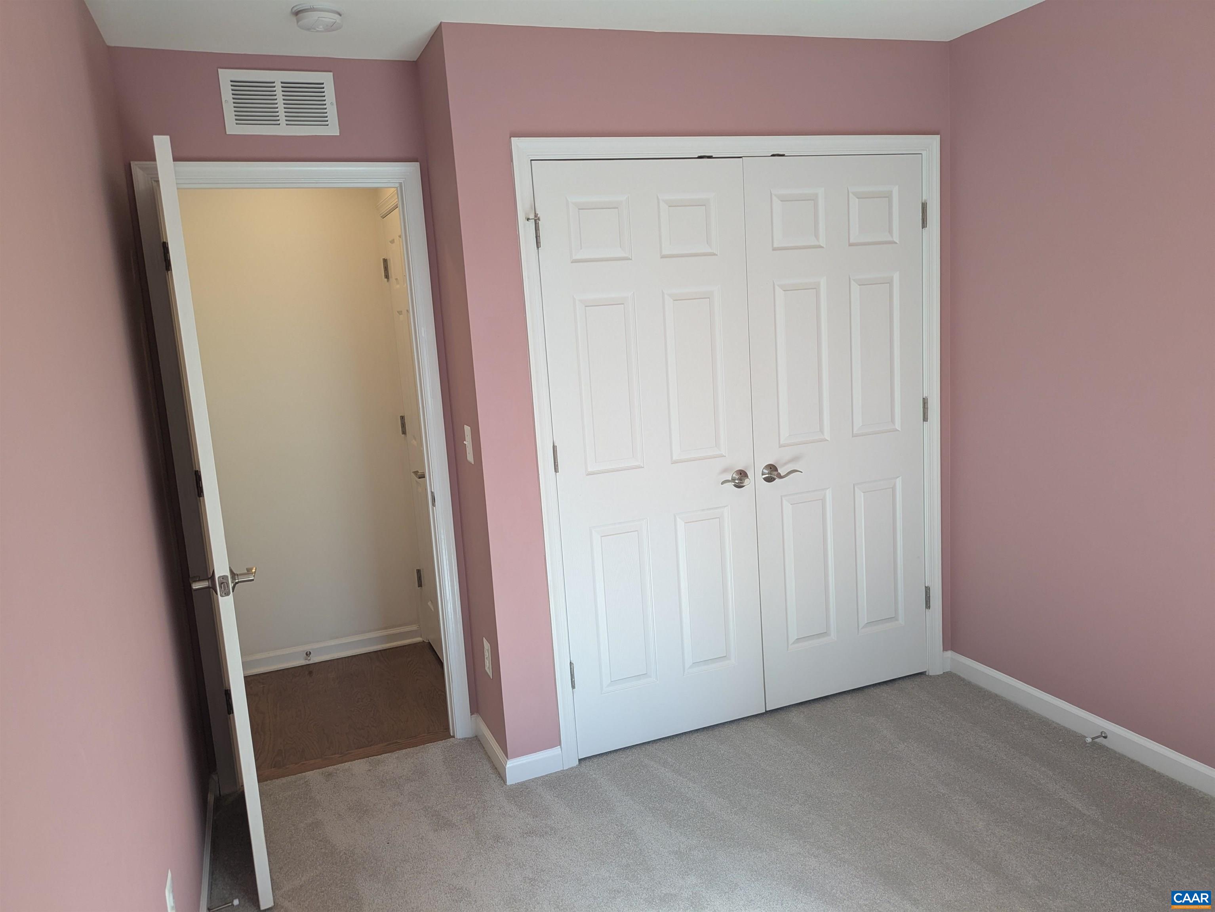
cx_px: 608
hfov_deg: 69.4
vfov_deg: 54.9
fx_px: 878
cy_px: 456
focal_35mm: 25
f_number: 1.89
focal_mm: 5.43
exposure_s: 1/120
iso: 123
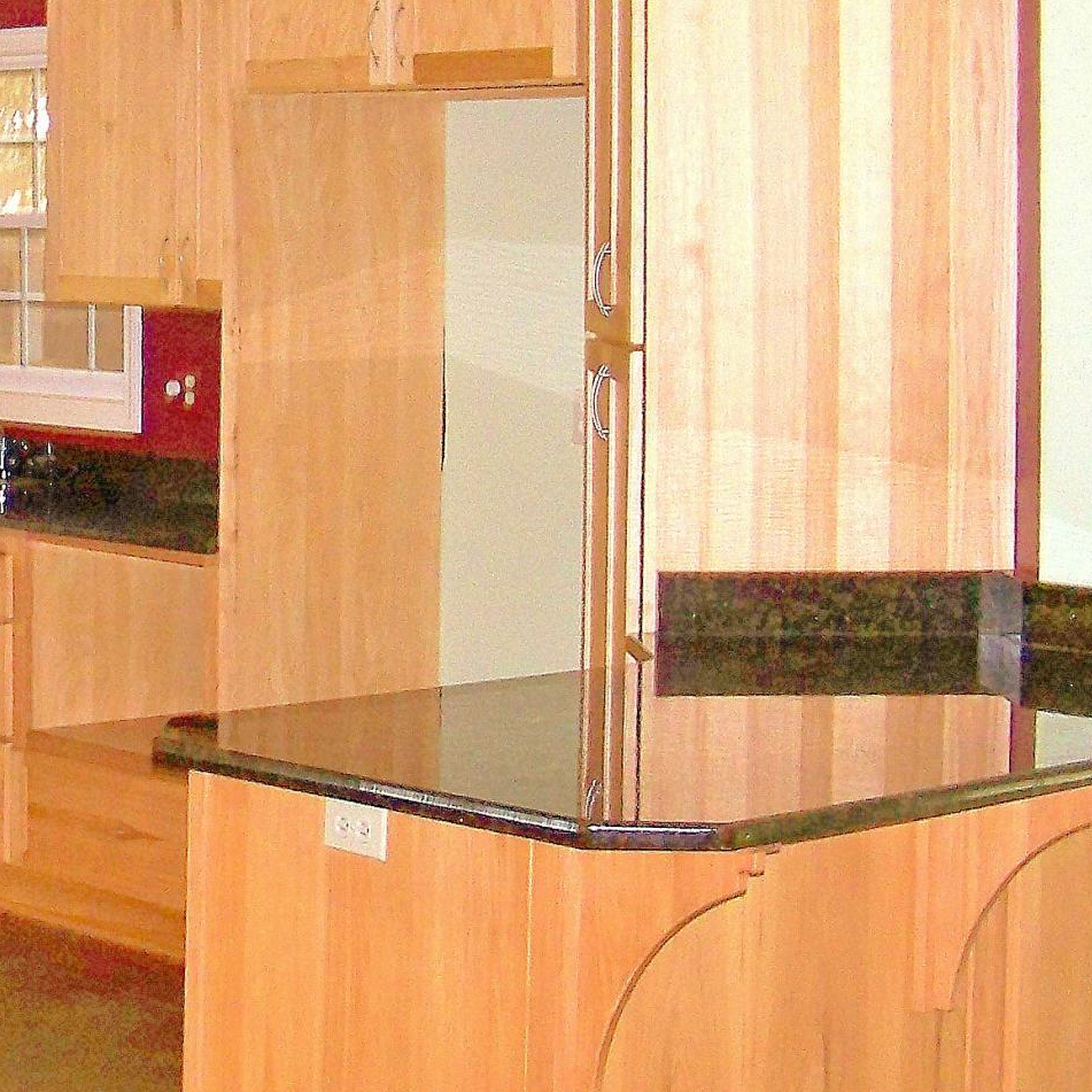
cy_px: 264
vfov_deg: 18.8
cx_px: -139
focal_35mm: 92
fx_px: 3284
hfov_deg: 18.1
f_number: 2.8
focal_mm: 5.85
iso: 200
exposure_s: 1/30
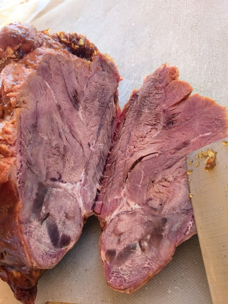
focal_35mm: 27
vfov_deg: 65.3
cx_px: 114
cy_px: 152
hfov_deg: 51.3
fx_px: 237
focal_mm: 5.75
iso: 100
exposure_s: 1/442
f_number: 2
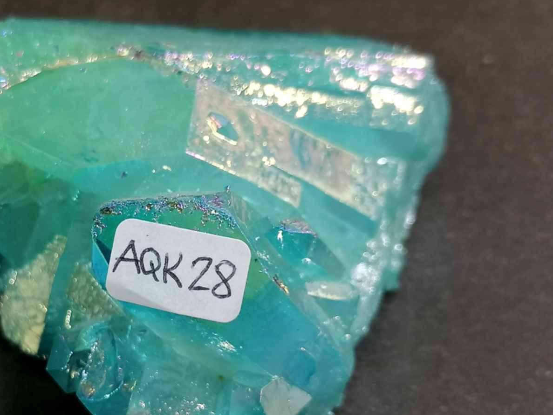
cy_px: 244
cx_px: 153
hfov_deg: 26.4
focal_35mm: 73
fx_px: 1166
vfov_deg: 20.1
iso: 64
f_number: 1.8
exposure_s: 1/50
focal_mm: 4.75
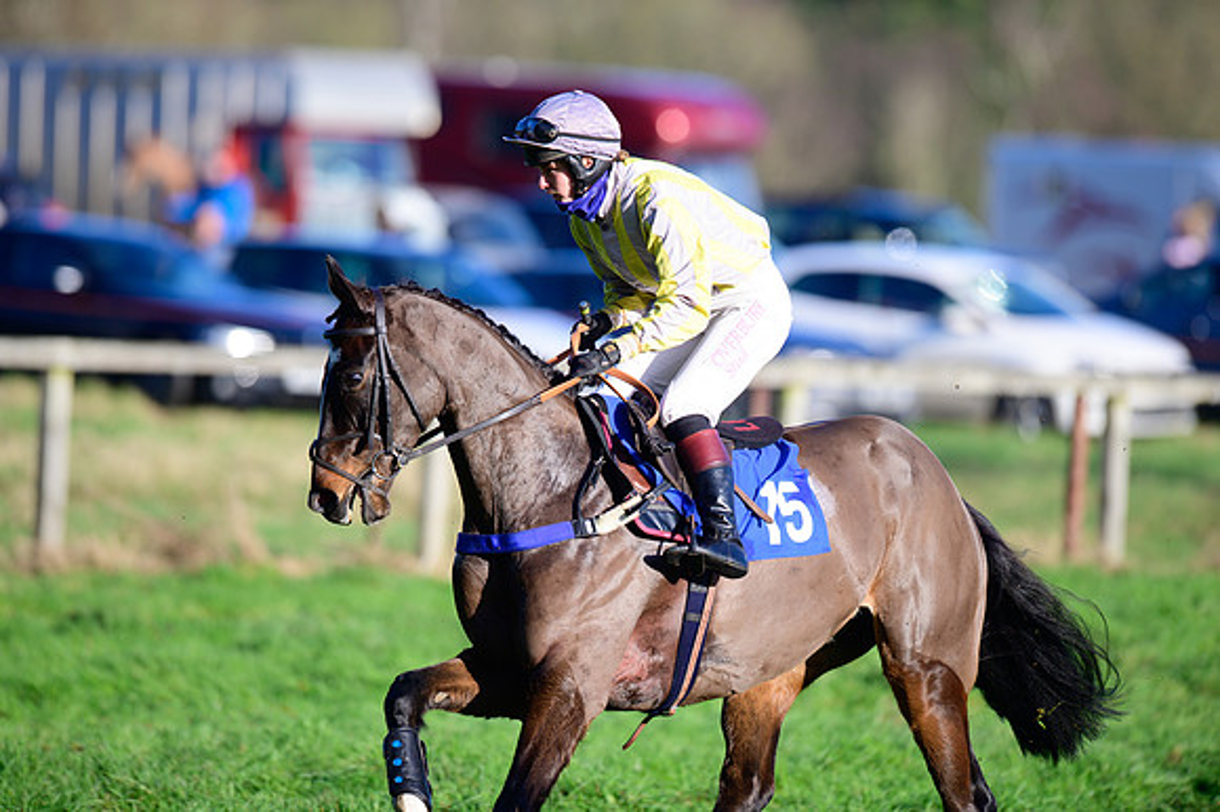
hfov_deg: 5.2
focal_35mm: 400
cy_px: 406
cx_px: 610
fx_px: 13547
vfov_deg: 3.4
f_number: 5
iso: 400
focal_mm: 400
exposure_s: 1/2000
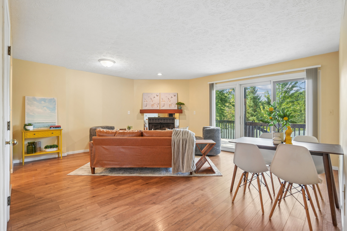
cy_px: 116
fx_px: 154
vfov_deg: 73.7
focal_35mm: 16
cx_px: 174
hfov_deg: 96.7
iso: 400
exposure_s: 1/30
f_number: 4.5
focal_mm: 16
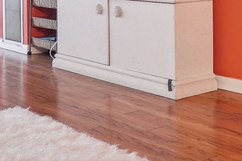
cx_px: 12
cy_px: -52
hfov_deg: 25.9
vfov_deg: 17.1
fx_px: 504
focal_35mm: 75
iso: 400
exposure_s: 1/40
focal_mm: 12
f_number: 5
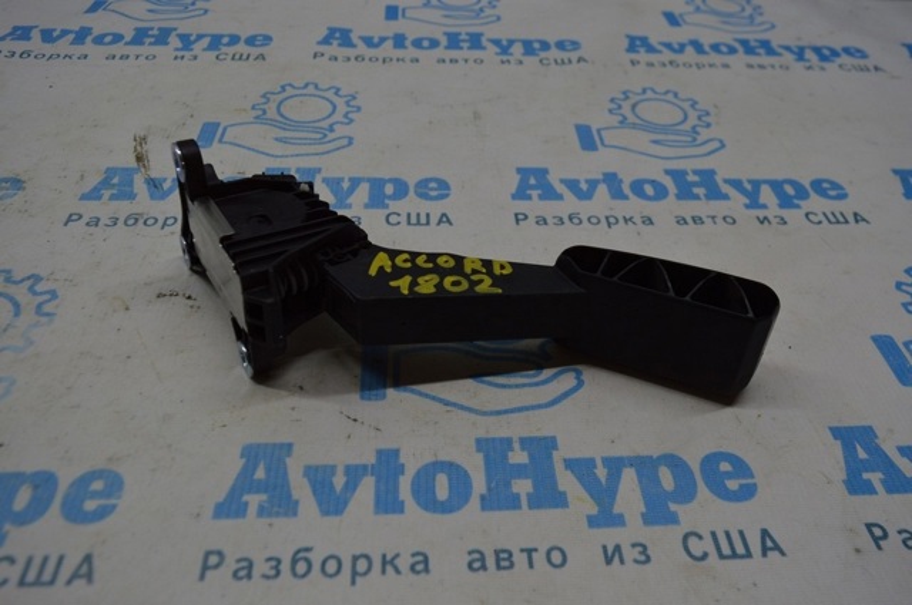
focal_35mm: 30
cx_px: 456
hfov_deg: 62.0
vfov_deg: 43.5
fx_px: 759
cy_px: 302
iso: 320
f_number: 5.6
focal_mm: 20
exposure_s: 1/125
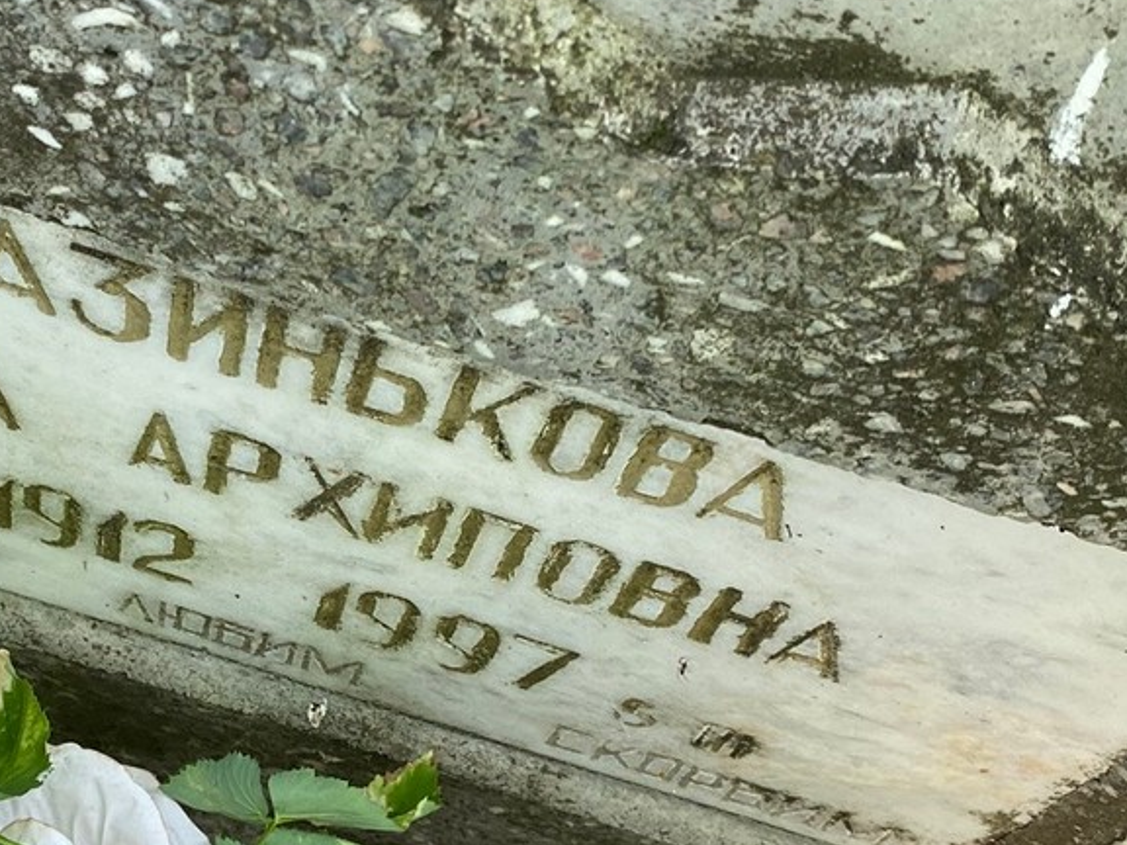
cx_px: 290
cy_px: 745
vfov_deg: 22.1
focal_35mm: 65
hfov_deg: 29.4
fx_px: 2116
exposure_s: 1/121
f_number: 1.8
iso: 64
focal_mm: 4.25
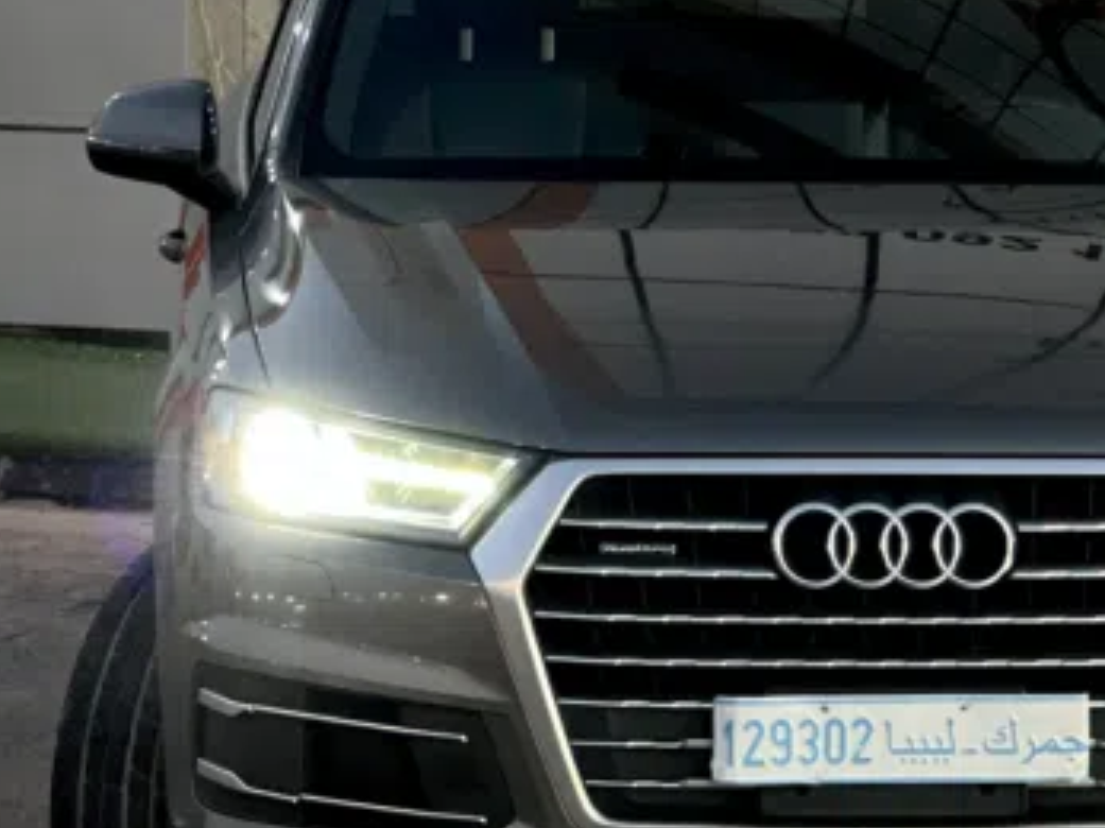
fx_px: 4531
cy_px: 363
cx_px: 815
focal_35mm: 142
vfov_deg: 10.4
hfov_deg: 13.9
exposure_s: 1/20
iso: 500
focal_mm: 9
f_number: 2.8
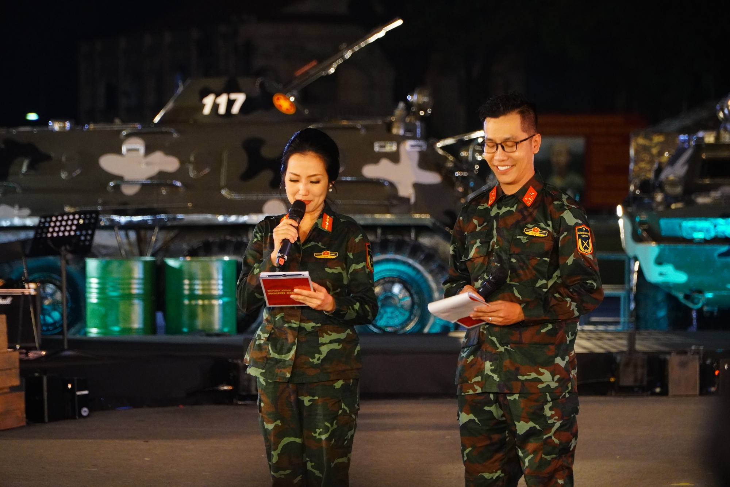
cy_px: 244
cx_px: 365
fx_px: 3193
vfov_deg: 8.7
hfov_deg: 13.0
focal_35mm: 158
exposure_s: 1/50
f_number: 4
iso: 3200
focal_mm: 105
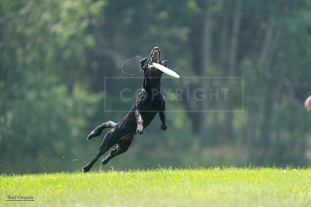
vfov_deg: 2.8
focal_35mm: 500
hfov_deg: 4.1
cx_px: 156
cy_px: 104
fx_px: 4320
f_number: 6.3
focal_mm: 500
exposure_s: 1/4000
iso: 4000
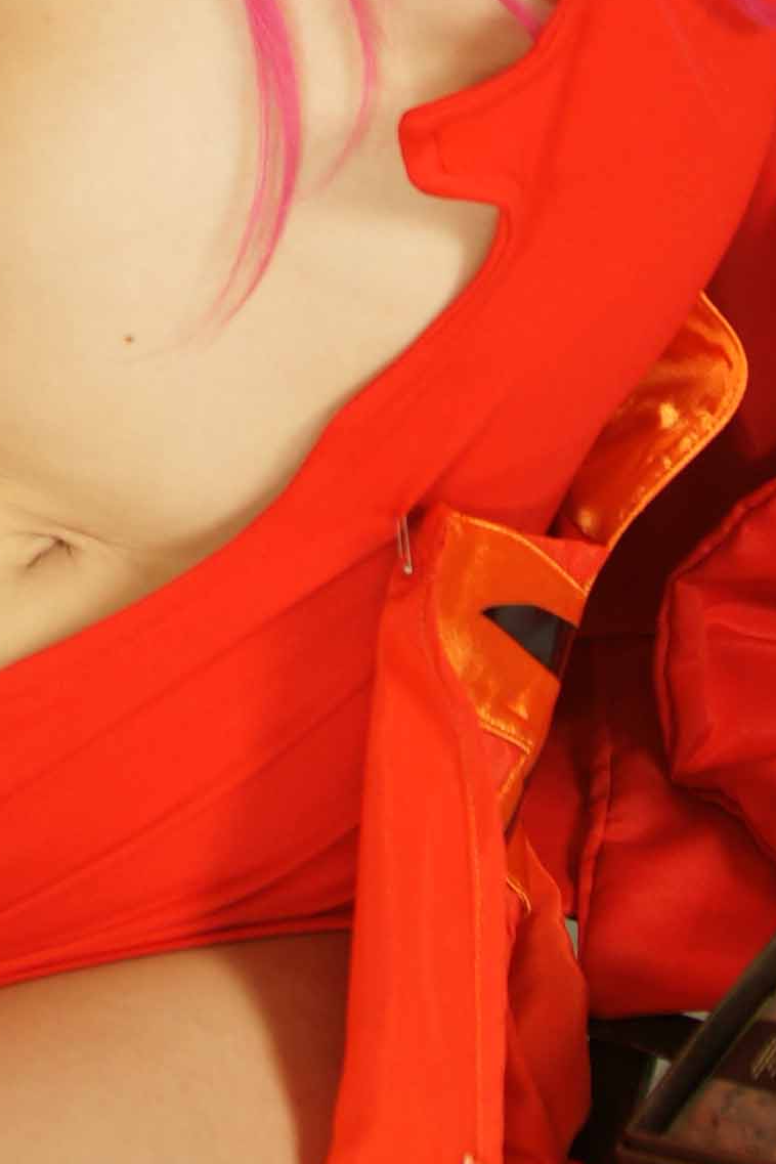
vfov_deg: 13.4
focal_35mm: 149
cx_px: -246
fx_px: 4817
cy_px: -236
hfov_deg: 9.1
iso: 200
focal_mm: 28
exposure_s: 1/100
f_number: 2.8
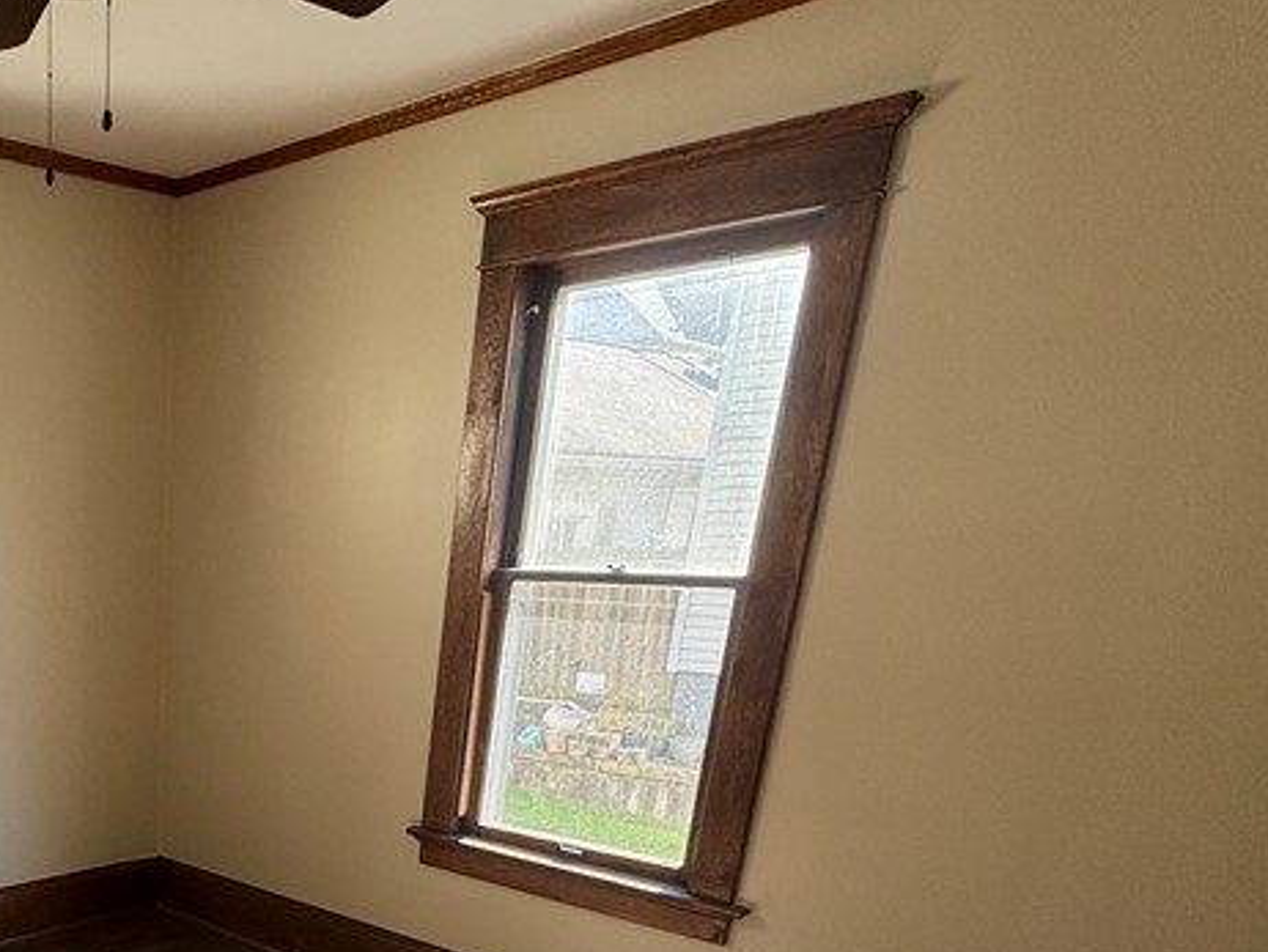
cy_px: 944
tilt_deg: -21.4
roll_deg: -0.2
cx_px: 66
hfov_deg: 49.9
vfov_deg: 40.1
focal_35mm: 31
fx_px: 1136
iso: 40
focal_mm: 2.22
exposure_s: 1/170
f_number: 2.2
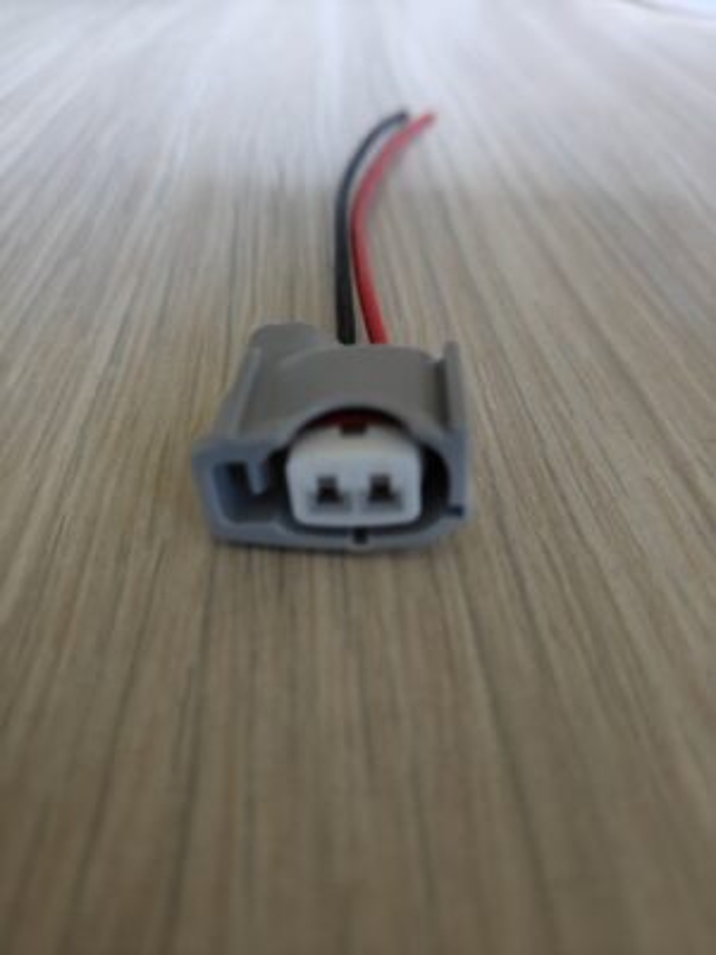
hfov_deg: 56.8
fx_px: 662
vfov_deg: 71.6
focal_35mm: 24
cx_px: 358
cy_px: 478
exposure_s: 1/24
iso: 400
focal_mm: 5.59
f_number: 1.8
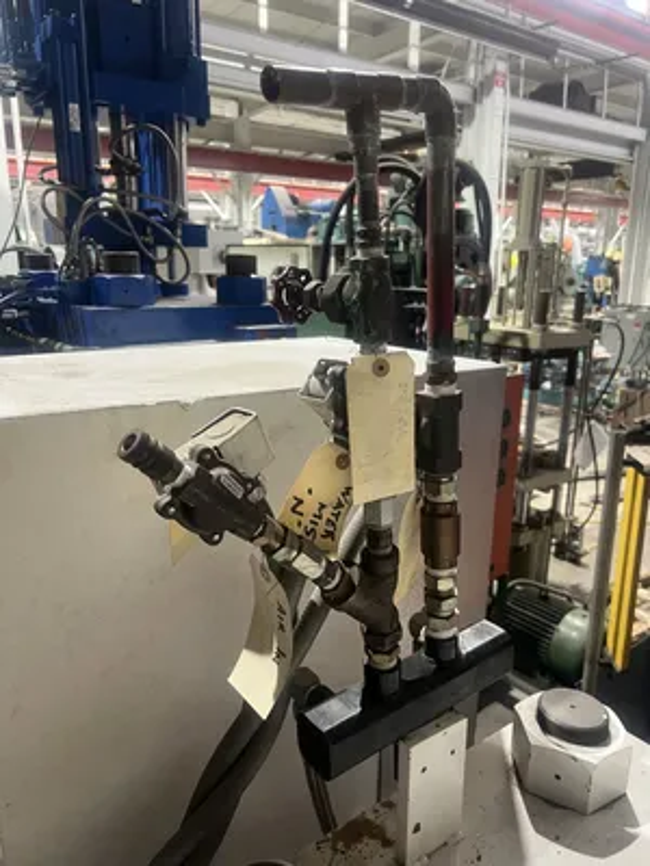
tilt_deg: -13.2
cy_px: 433
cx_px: 325
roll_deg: -1.3
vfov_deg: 67.3
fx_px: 651
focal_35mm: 26
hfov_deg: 53.1
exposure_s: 1/60
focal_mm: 5.7
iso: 250
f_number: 1.5
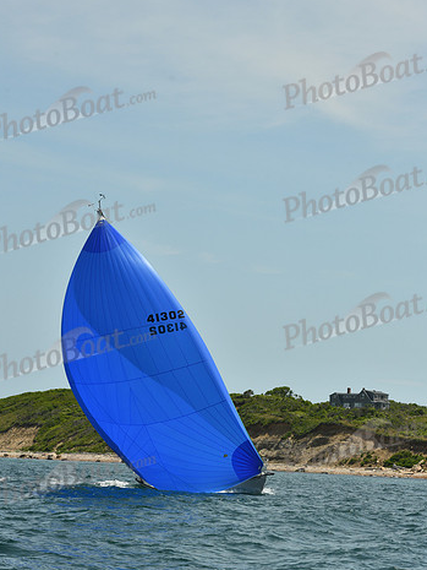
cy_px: 272
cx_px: 220
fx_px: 2071
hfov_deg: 11.8
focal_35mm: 126
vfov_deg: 15.6
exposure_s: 1/1000
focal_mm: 105
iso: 320
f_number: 11
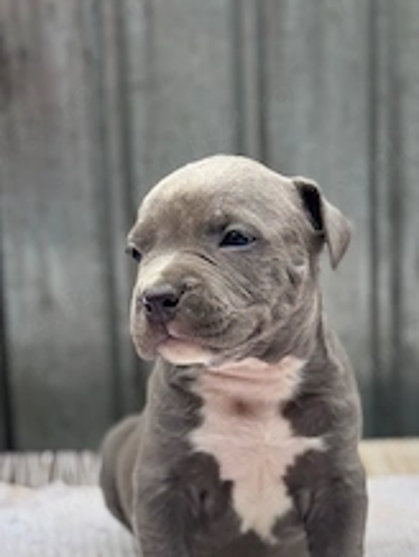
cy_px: 376
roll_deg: +3.7
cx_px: 261
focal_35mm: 88
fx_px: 1417
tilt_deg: -12.9
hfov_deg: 16.8
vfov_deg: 22.1
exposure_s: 1/900
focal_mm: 6.76
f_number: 1.78
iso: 64
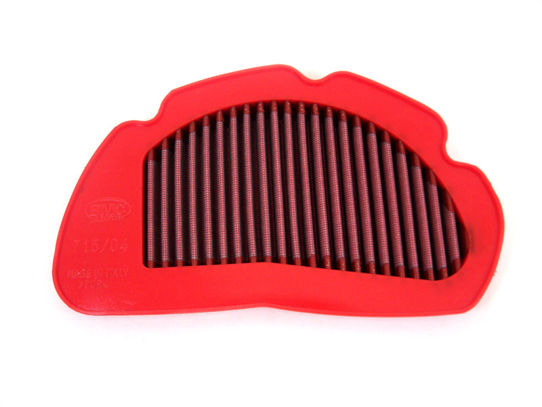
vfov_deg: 40.7
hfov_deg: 52.6
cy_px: 204
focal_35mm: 35
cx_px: 271
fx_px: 548
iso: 169
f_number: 2.8
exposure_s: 1/126
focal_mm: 5.7
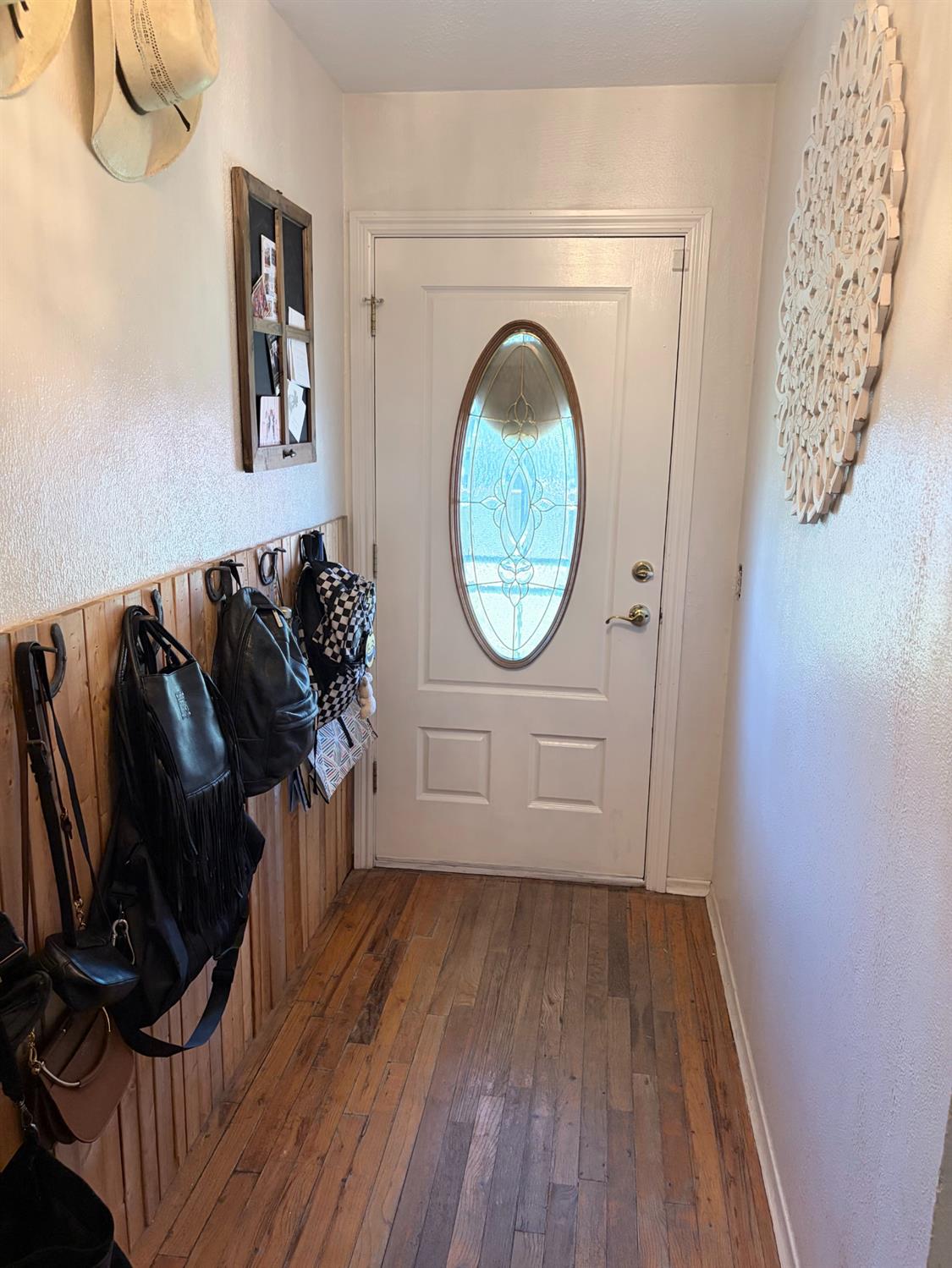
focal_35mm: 26
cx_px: 476
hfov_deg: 53.1
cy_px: 634
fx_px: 953
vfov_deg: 67.3
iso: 250
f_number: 1.6
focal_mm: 5.96
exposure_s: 1/60
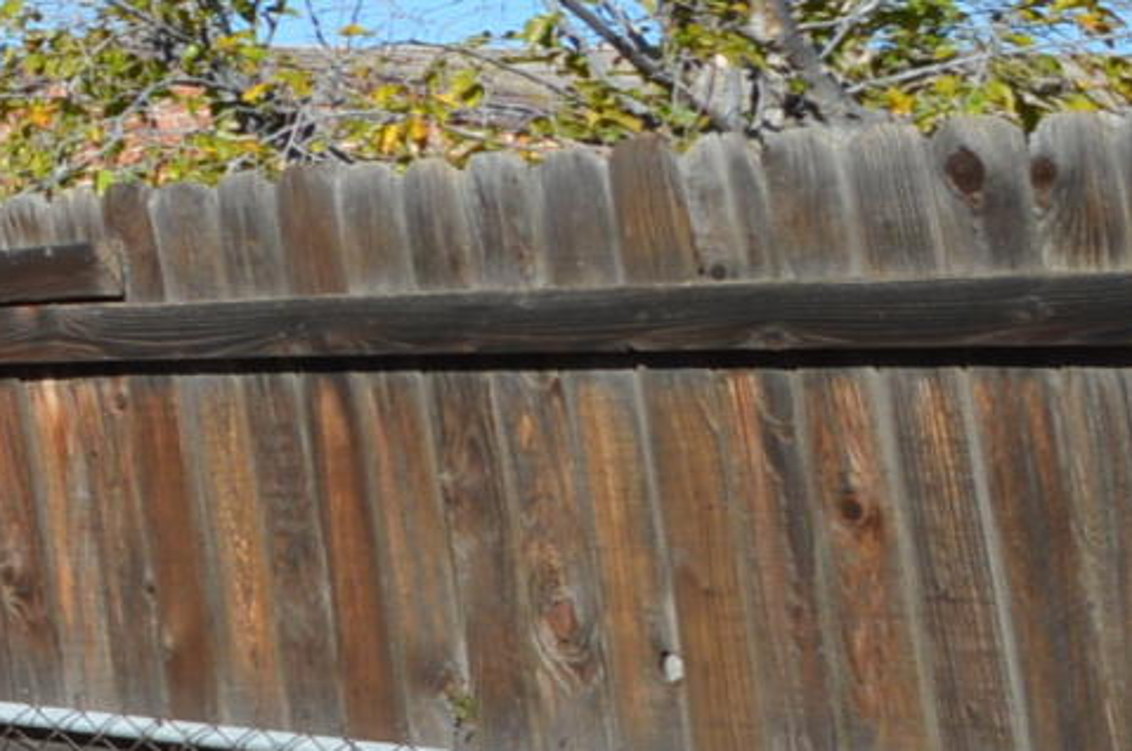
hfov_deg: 12.0
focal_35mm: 94
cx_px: -2136
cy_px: -7
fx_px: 2952
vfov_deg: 14.3
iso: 100
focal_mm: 10
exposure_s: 1/250
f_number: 8
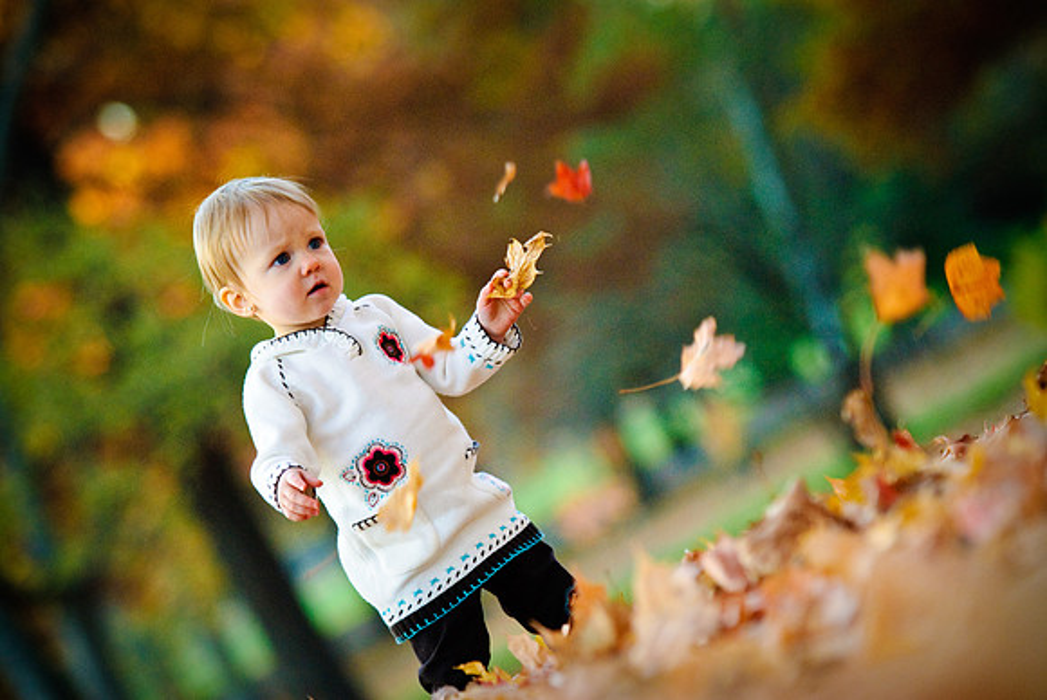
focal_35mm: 180
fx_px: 5240
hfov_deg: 11.4
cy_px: 350
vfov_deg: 7.6
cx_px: 524
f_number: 2.8
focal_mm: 120
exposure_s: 1/200
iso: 400
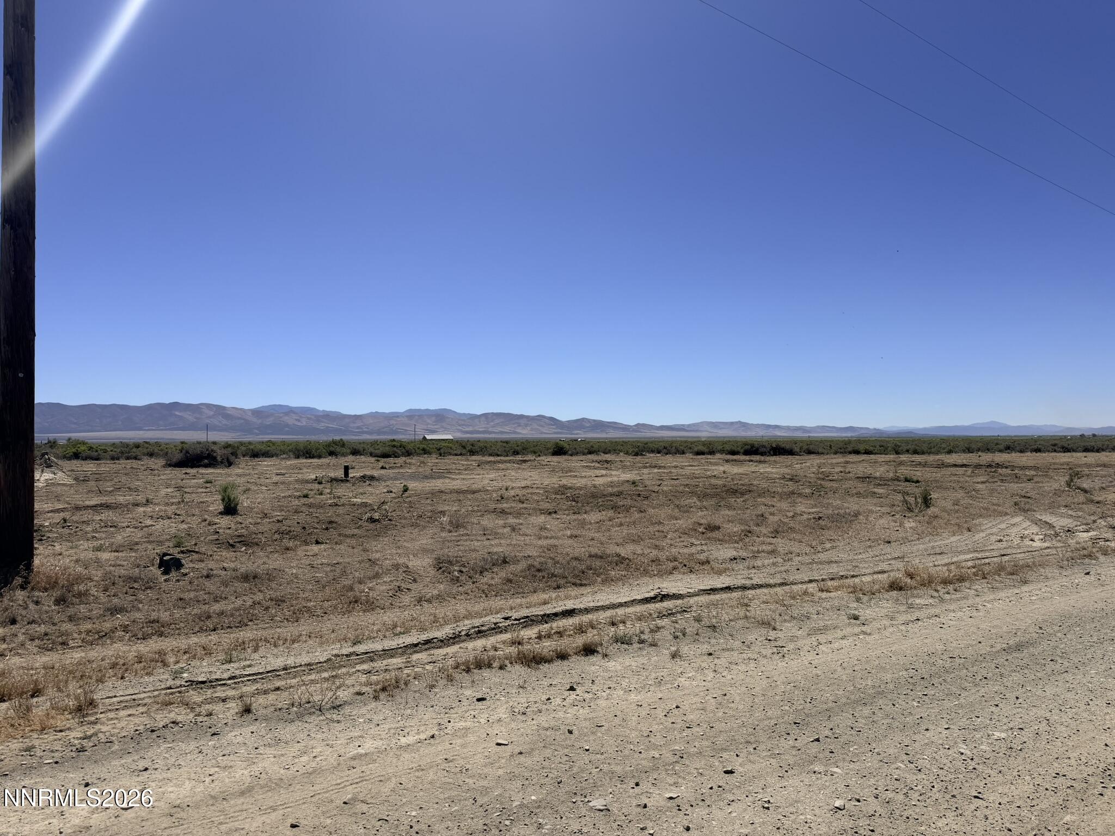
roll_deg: +0.3
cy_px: 418
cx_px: 558
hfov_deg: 71.6
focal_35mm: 24
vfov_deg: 56.8
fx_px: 773
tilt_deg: +0.6
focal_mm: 6.76
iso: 80
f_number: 1.78
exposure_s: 1/11905
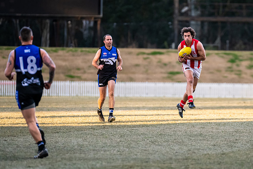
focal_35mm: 322
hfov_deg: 6.4
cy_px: 65
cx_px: 182
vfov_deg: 4.3
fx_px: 2262
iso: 1800
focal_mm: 220
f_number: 2.8
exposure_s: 1/1600
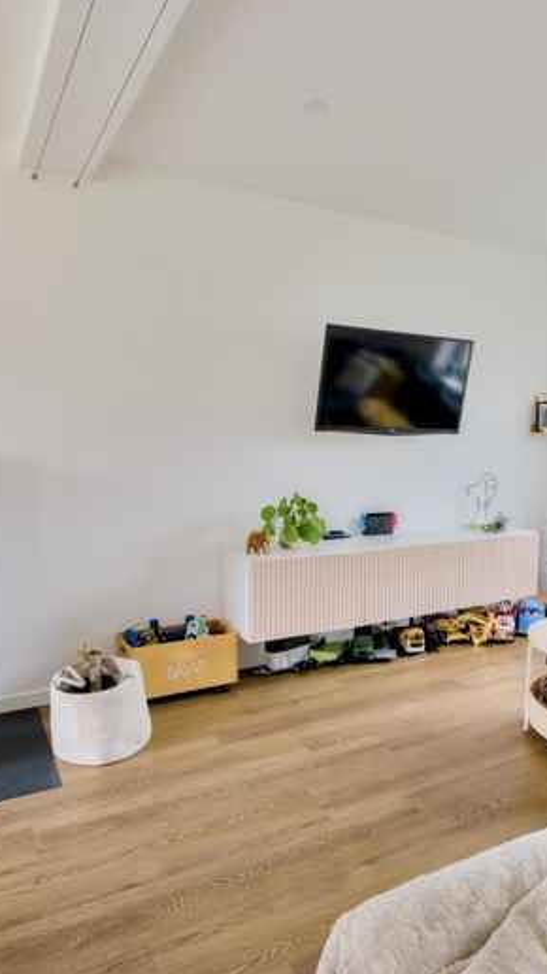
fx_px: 671
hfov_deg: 43.0
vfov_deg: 71.9
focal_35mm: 26
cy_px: 486
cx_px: 409
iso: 800
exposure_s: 1/125
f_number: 8
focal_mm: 16
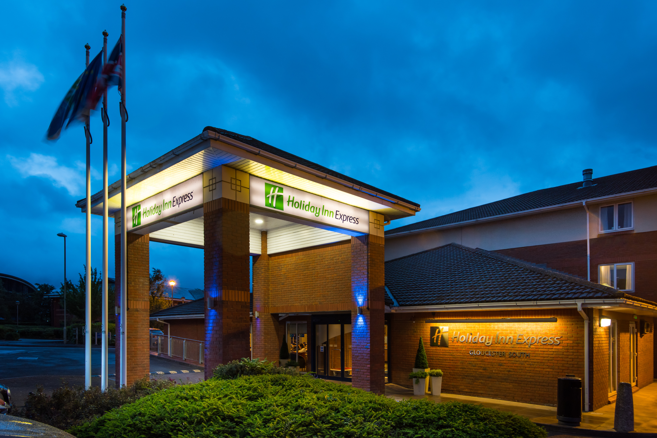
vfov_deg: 53.2
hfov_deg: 73.7
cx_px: 328
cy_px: 219
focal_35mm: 24
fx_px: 438
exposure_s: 1/5
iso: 500
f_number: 10
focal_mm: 24
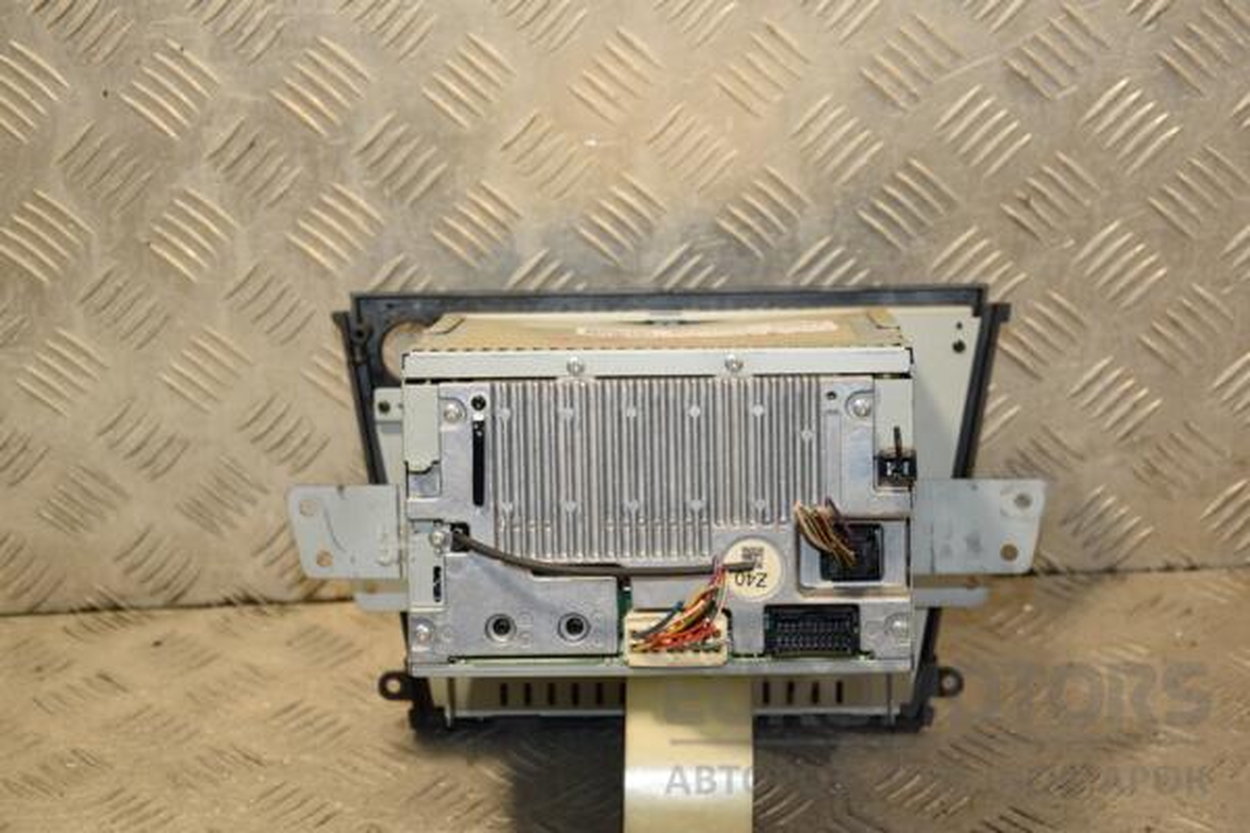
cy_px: 416
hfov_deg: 27.0
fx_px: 2604
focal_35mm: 75
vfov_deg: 18.2
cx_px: 625
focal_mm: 50
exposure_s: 1/125
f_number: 5
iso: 800
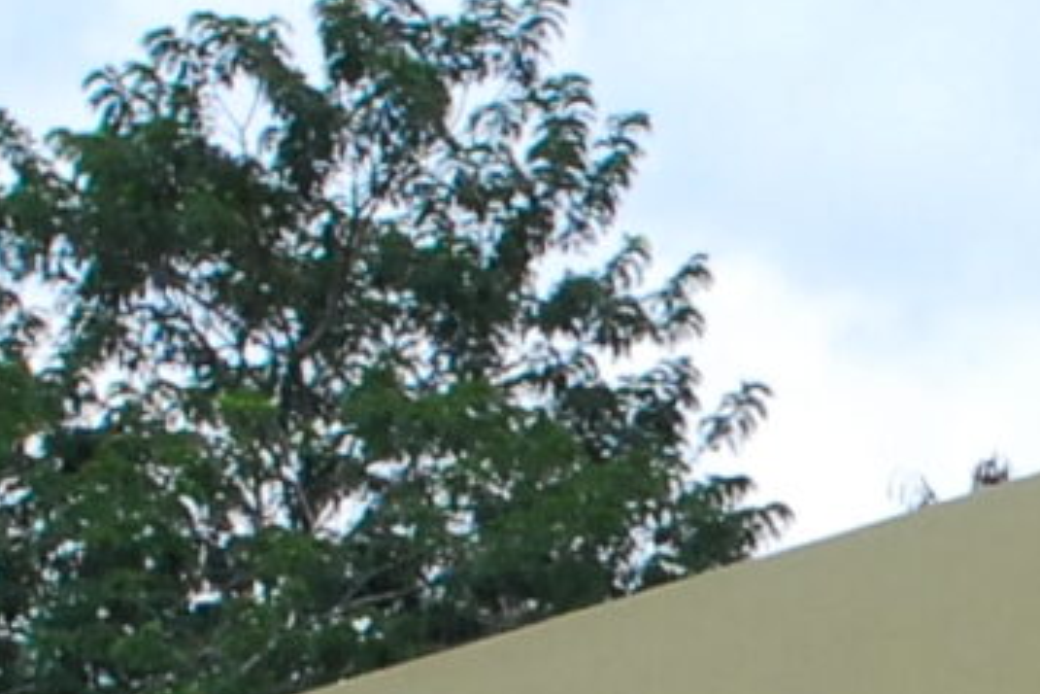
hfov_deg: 7.8
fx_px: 7482
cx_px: 1387
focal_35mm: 259
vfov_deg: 5.3
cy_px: 700
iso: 500
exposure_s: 1/640
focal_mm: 24
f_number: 11
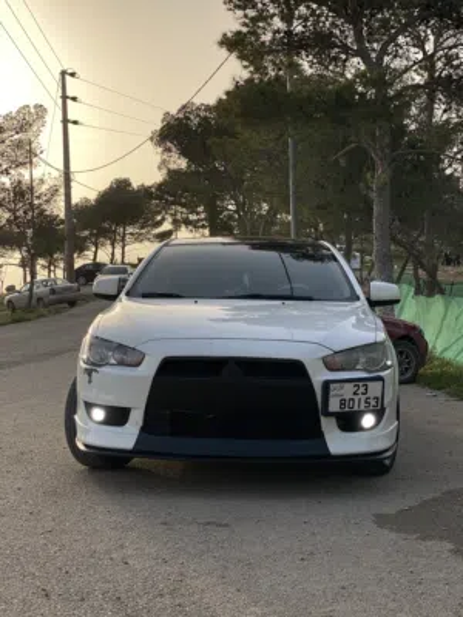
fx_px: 927
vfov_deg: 36.8
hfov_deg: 28.0
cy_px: 308
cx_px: 232
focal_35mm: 52
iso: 20
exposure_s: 1/436
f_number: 2
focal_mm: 6
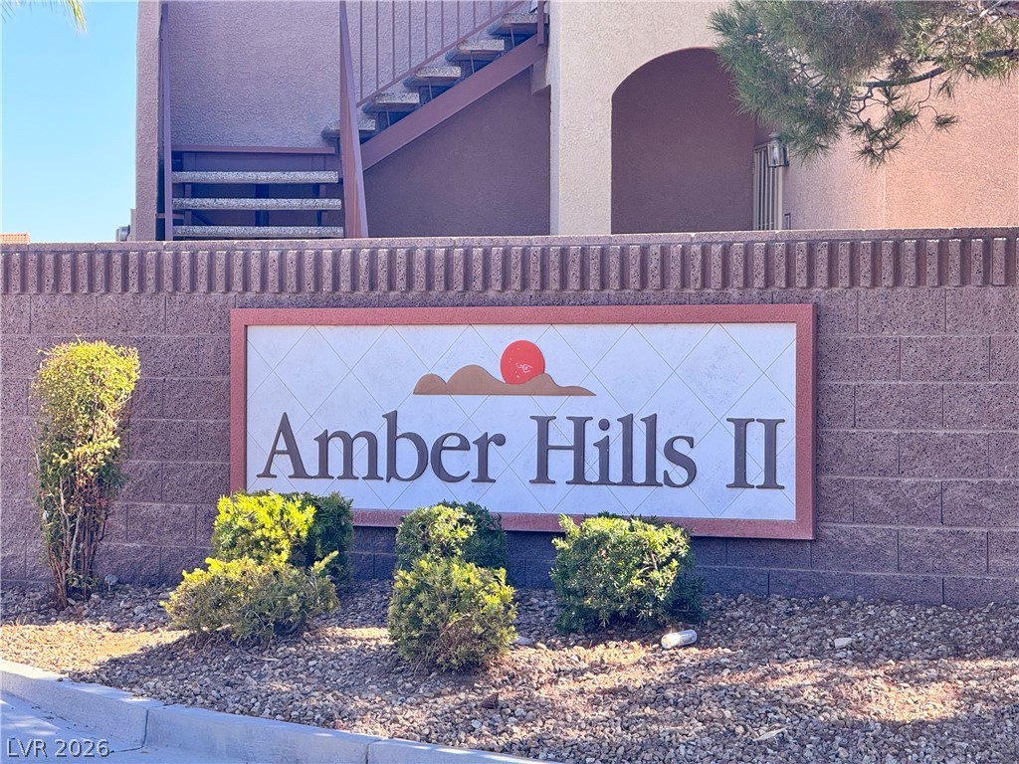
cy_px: 382
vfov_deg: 12.3
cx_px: 510
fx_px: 3532
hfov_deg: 16.4
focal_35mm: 120
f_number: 2.8
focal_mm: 15.7
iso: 50
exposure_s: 1/393
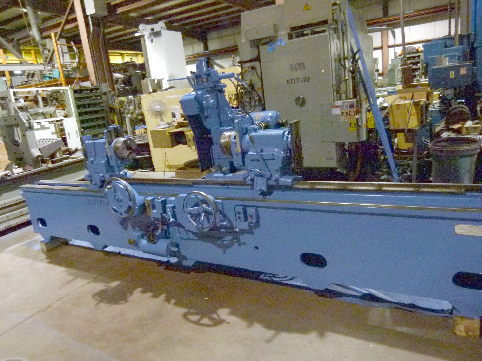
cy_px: 180
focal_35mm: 25
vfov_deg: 54.9
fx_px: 348
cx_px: 241
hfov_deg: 69.4
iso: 400
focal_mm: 4.5
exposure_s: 1/15
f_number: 2.8
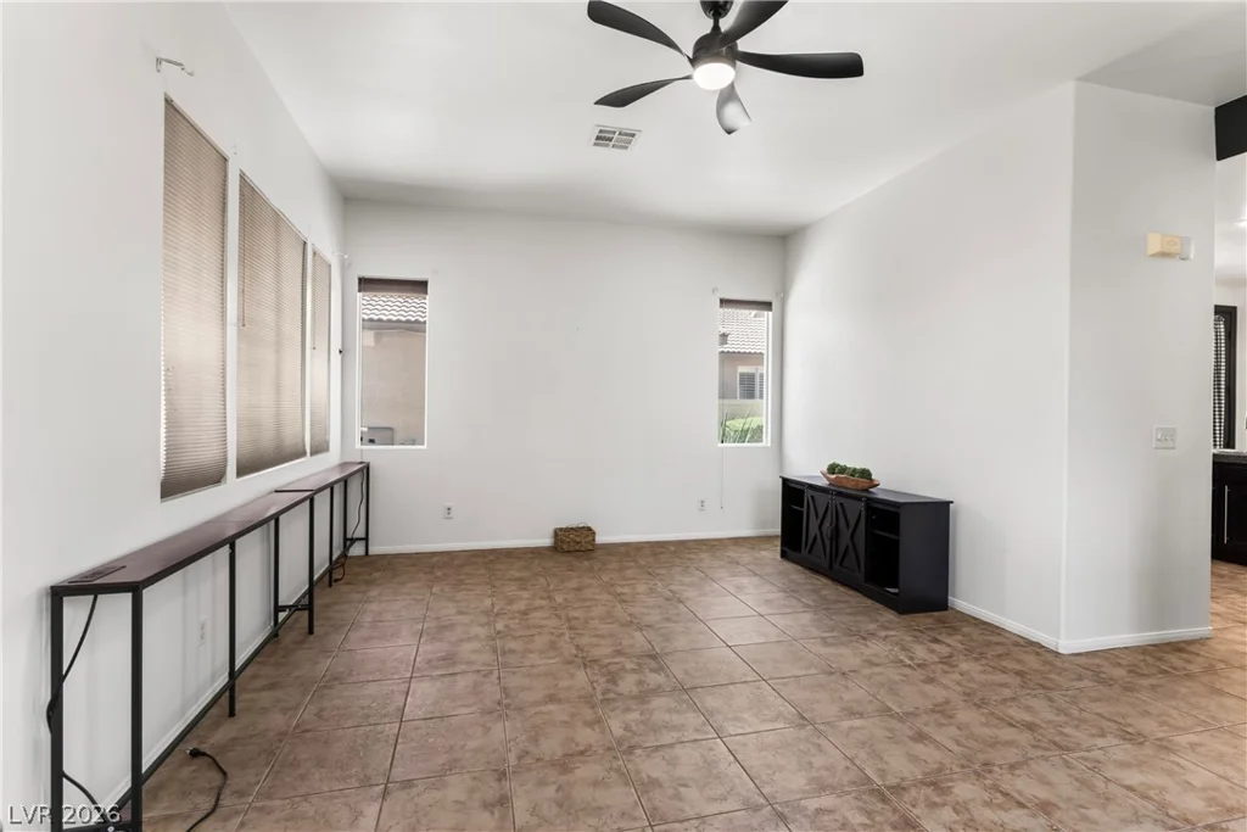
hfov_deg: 93.3
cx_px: 624
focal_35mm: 17
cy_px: 416
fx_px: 589
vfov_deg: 70.5
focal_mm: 17
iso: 400
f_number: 8
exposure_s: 1/30
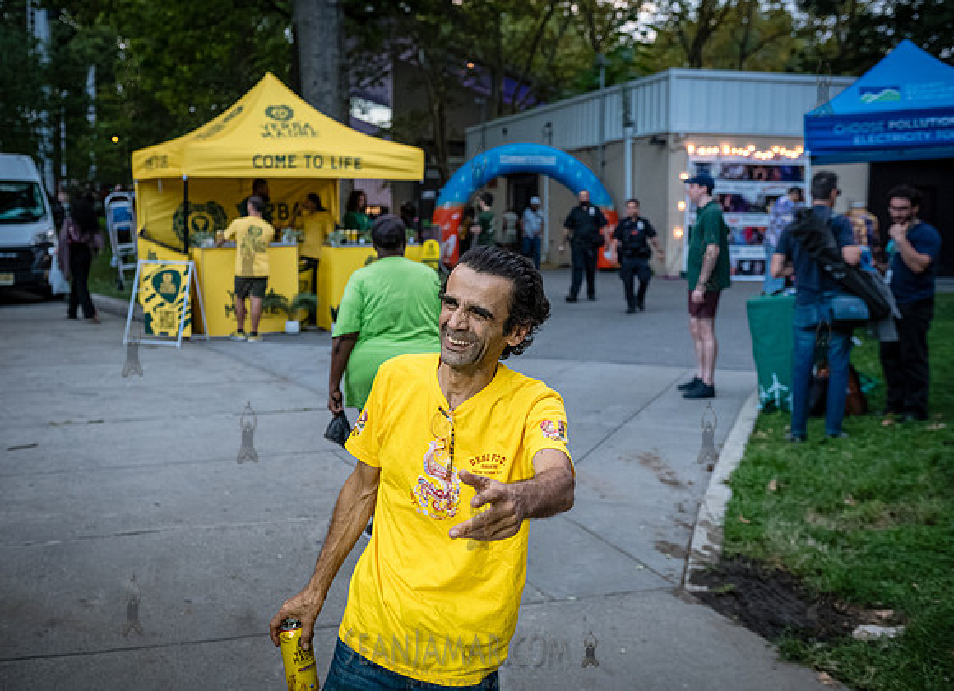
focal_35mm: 43
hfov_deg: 44.7
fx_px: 1160
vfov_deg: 33.2
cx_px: 443
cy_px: 344
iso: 5000
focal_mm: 38
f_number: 3.5
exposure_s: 1/800
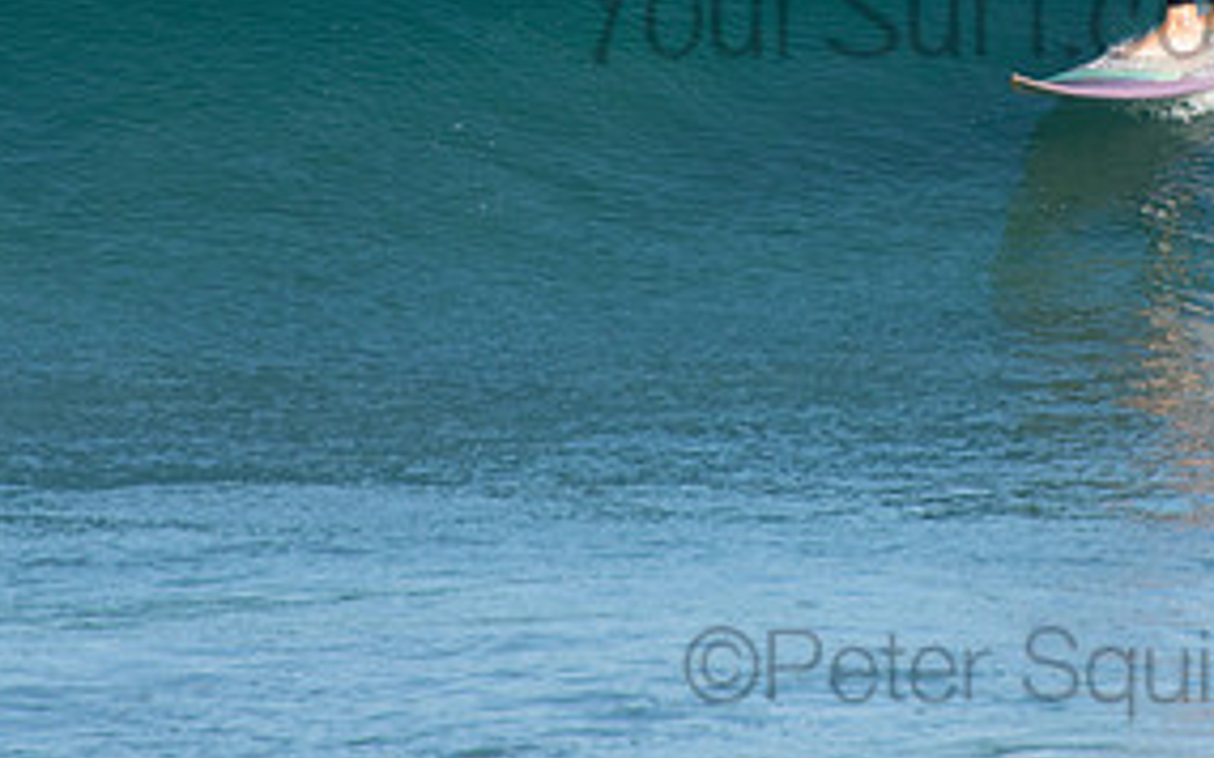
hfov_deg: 1.7
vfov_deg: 1.1
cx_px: 1014
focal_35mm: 1244
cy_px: -40
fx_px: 41150
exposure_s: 1/1250
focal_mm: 400
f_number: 5.6
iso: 360
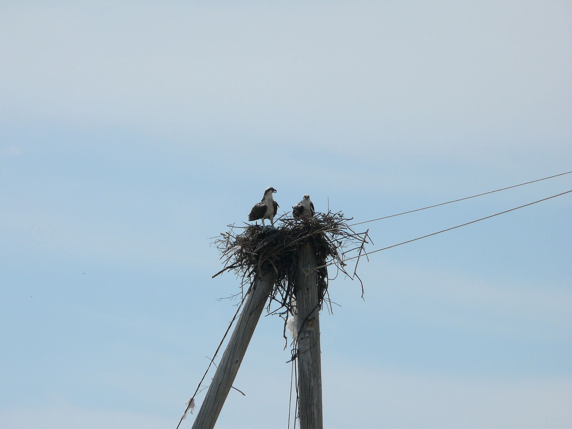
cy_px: 214
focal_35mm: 420
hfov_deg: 4.7
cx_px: 286
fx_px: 6940
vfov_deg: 3.5
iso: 100
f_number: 8
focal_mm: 88.8
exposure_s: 1/800
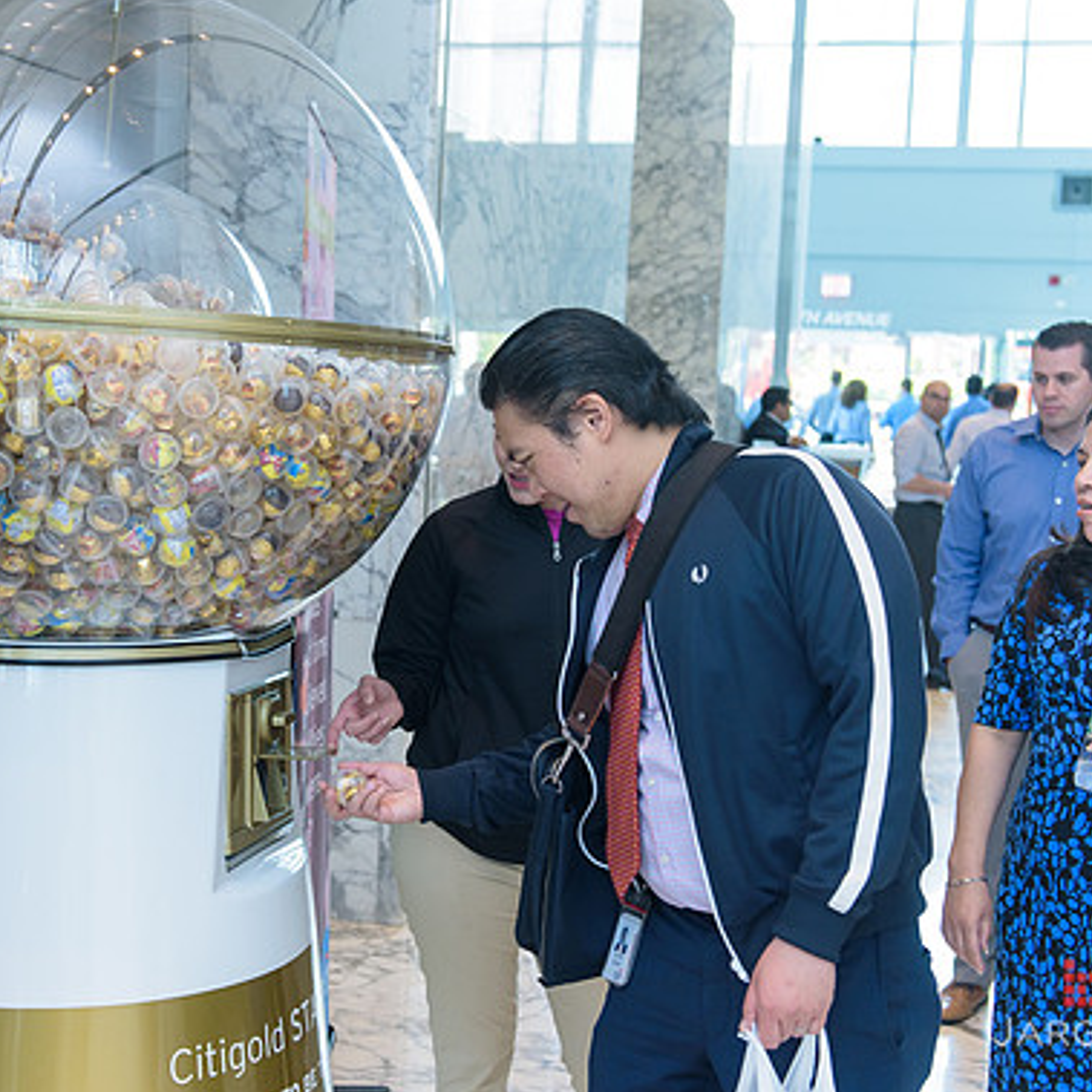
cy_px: 552
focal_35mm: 52
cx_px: 432
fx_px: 1856
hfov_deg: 32.7
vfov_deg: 32.8
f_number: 3.2
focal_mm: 40
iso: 1000
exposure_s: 1/200
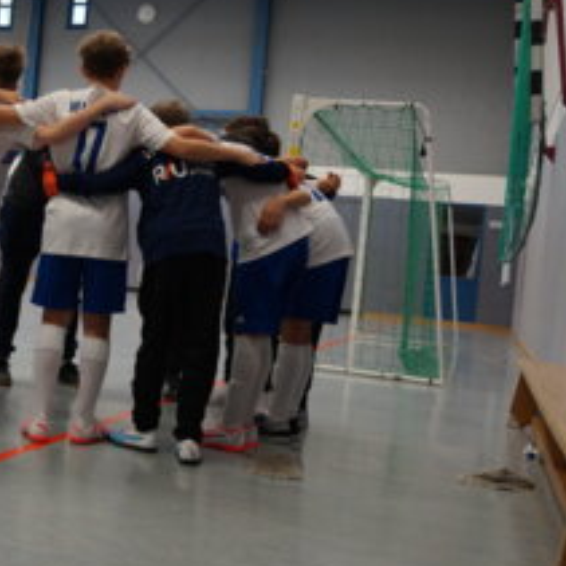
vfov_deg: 33.5
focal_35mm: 51
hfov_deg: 31.6
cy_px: 274
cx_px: 32
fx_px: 940
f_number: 4
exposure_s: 1/160
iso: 800
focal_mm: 21
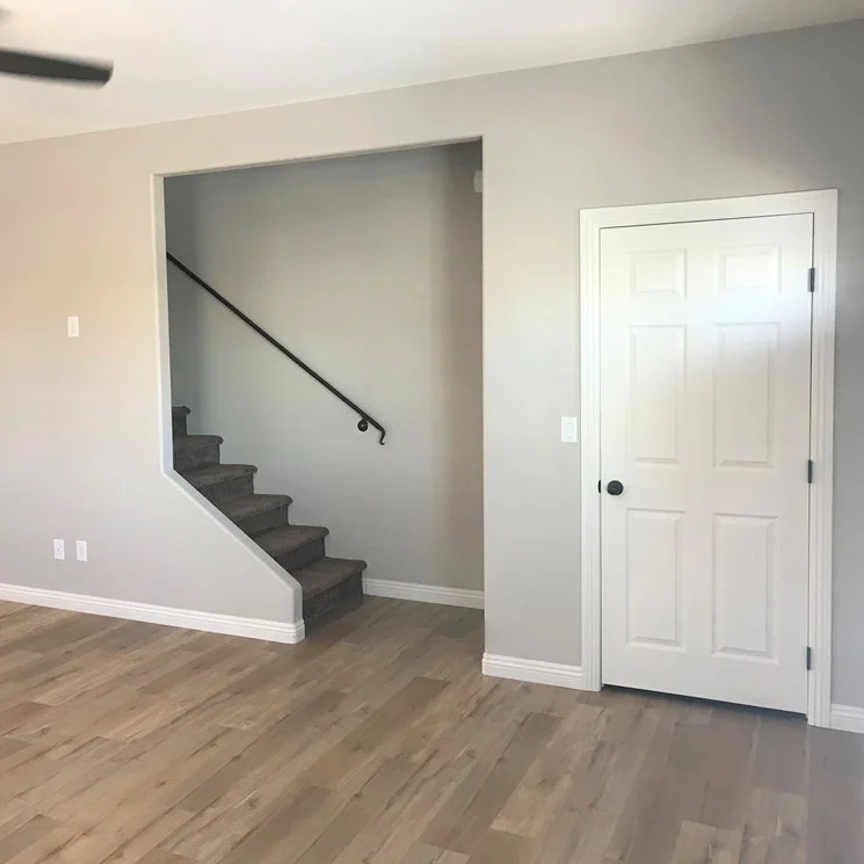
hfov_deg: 47.8
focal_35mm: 34
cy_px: 423
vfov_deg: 48.4
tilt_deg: -4.0
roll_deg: +1.4
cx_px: 298
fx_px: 960
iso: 40
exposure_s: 1/24
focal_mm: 3.99
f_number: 1.8
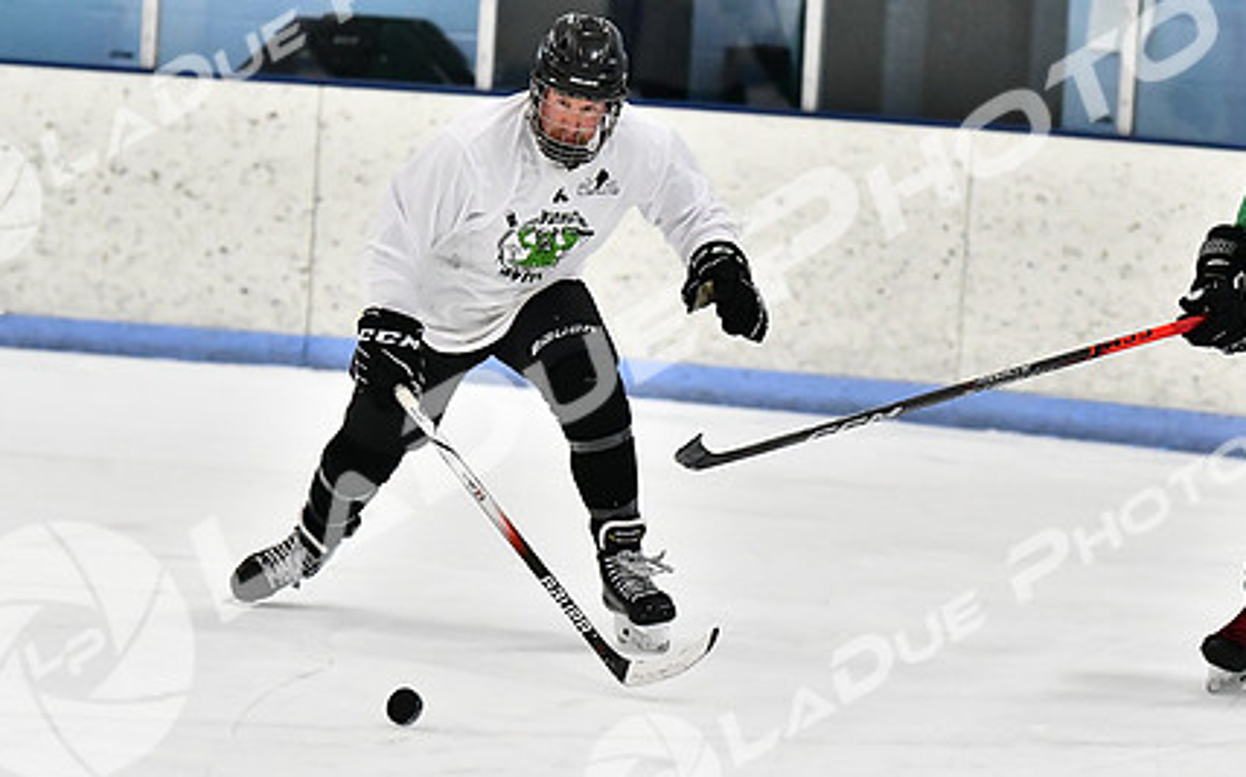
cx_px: 579
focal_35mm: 311
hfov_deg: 6.8
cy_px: 354
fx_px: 10555
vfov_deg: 4.2
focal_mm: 150
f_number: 2.8
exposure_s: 1/1600
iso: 6400
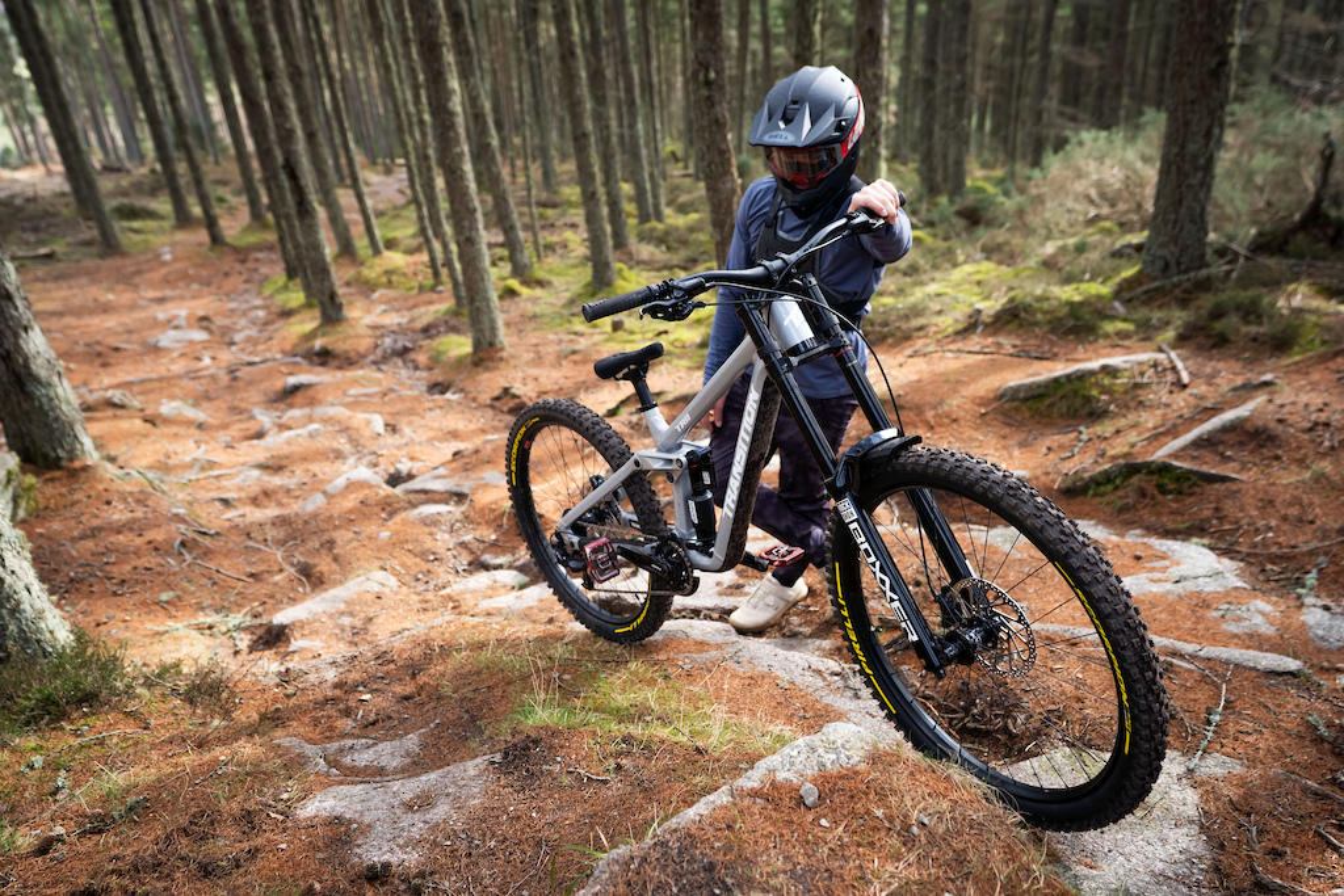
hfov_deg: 61.9
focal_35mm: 30
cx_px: 672
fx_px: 1120
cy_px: 448
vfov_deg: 43.6
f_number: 3.2
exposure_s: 1/2000
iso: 800
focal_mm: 30
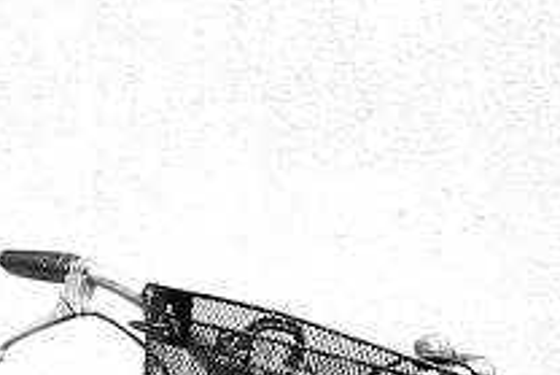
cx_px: -1497
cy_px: -11
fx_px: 4187
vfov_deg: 5.1
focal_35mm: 269
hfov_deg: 6.5
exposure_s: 1/250
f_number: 5.6
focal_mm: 23
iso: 500
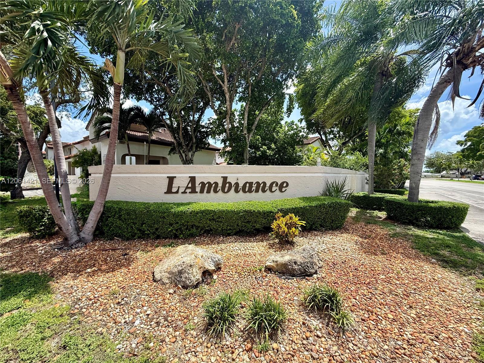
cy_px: 182
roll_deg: +1.0
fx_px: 196
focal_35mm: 14
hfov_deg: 102.1
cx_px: 242
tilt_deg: -3.8
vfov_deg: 85.7
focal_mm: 2.22
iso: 50
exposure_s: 1/1050
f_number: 2.2
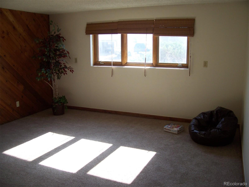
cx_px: 124
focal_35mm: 34
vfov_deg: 41.8
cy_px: 94
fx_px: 245
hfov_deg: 54.0
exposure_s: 1/90
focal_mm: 5.6
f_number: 2.7
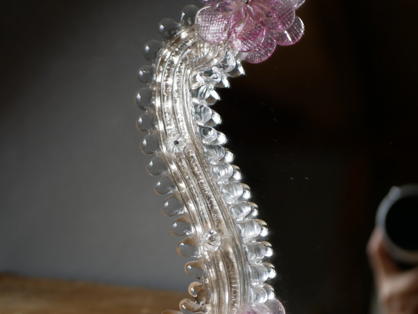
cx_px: 209
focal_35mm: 50
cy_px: 157
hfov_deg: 38.2
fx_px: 604
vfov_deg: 29.1
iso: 200
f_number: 2
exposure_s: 1/125
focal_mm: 25
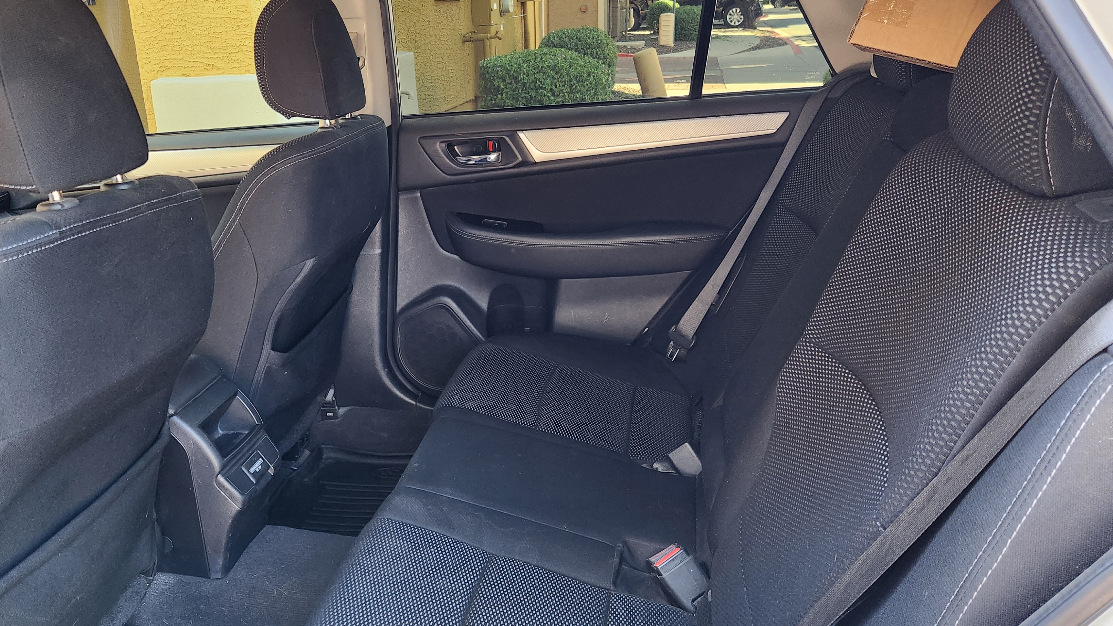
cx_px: 450
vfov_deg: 37.6
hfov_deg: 62.1
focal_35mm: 31
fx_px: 915
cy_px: 389
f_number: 1.8
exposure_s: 1/120
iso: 250
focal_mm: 5.4
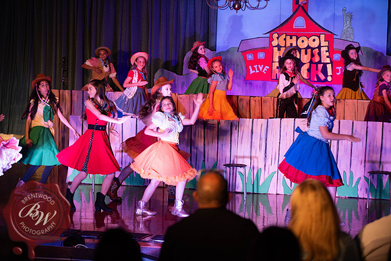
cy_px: 130
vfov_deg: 13.7
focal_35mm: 100
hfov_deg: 20.4
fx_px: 1086
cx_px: 196
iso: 560
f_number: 2.8
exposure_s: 1/100
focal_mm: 100
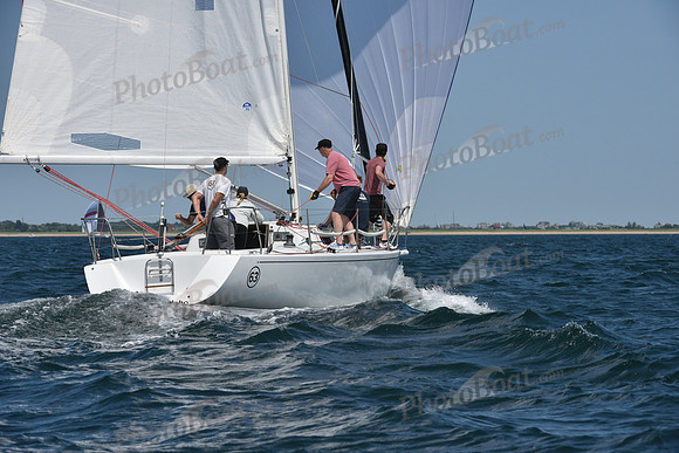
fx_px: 3773
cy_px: 226
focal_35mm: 200
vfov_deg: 6.9
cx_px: 340
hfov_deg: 10.3
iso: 320
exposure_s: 1/1000
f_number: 11
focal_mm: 200
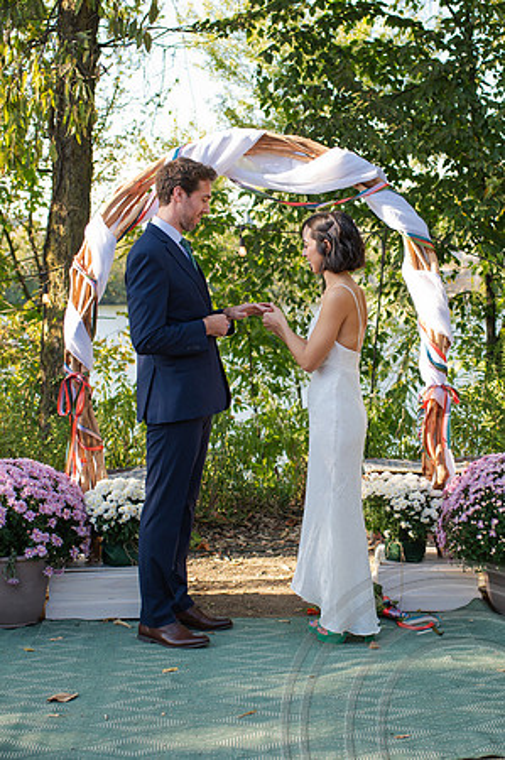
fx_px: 1153
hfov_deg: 24.6
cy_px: 395
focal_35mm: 55
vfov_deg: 36.5
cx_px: 328
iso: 280
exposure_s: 1/640
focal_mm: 35
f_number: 3.2
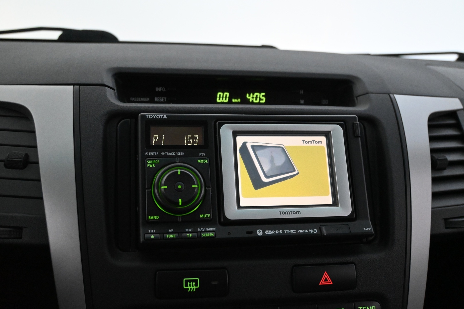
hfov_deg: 51.3
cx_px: 232
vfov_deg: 35.5
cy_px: 154
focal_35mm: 38
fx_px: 483
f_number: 4.5
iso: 6400
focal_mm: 25
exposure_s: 1/80
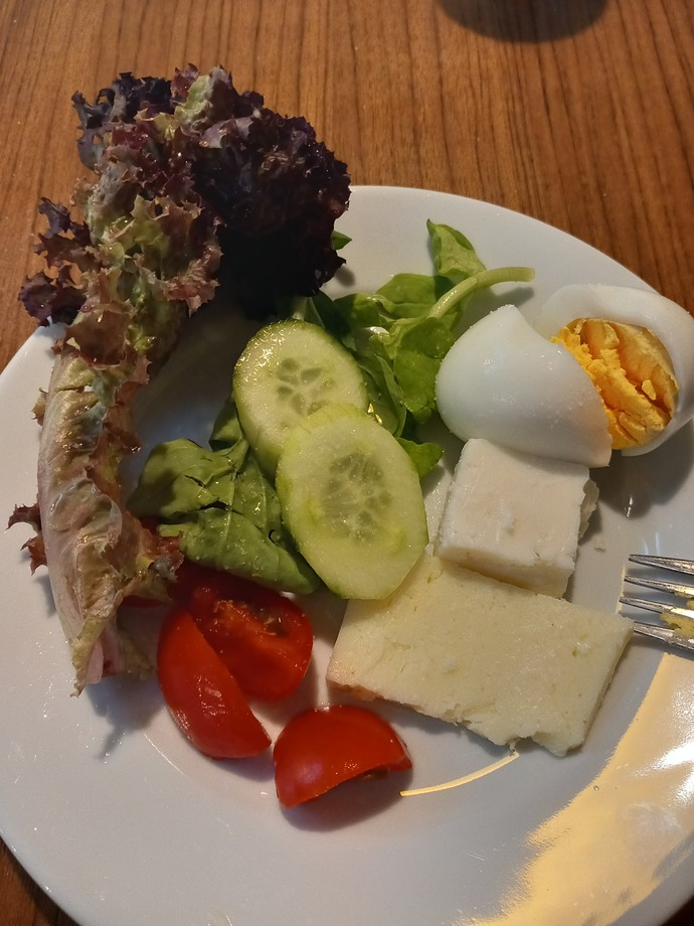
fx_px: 722
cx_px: 347
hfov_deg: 51.4
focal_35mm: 27
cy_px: 463
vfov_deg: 65.3
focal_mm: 4
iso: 250
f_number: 1.8
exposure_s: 1/25
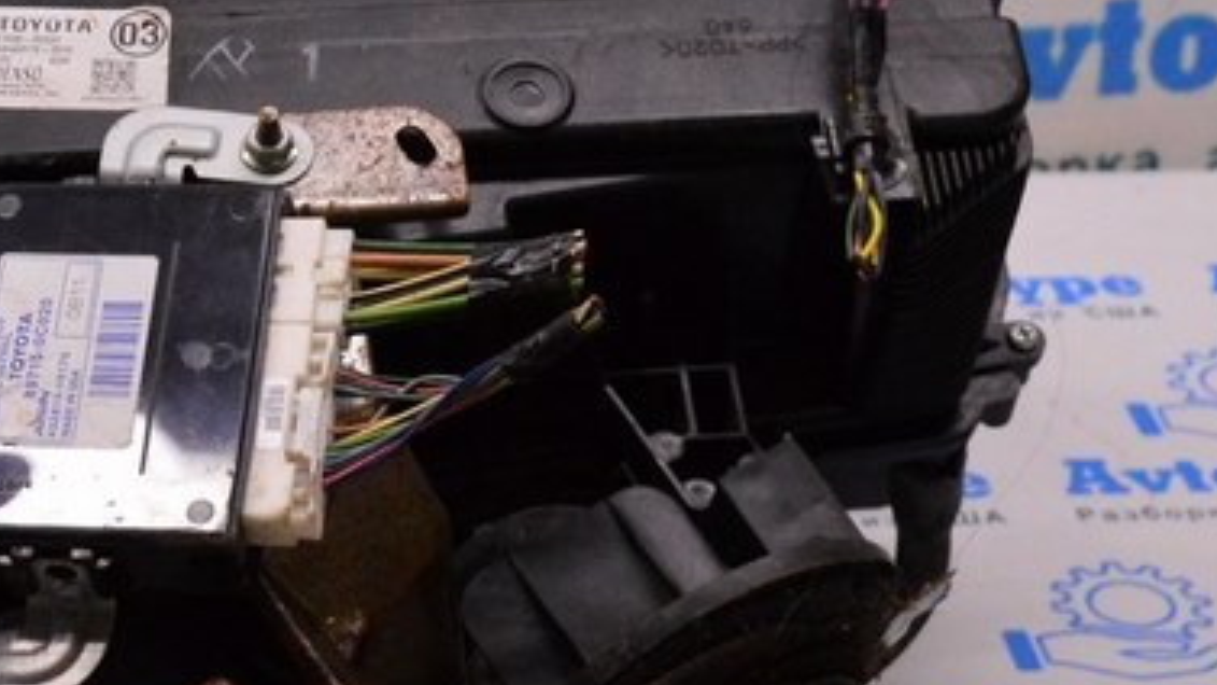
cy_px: 321
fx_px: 3582
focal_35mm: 111
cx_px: 52
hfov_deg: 18.8
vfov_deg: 10.9
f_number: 6.3
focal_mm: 26
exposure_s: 1/320
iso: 3200
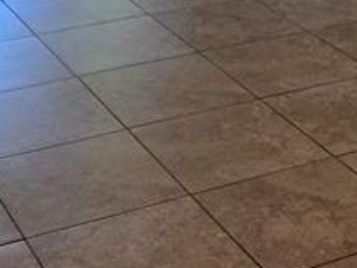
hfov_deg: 17.6
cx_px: 291
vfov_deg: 11.6
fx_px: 1145
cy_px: -319
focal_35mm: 111
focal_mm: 5.4
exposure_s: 1/180
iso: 160
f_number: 1.8
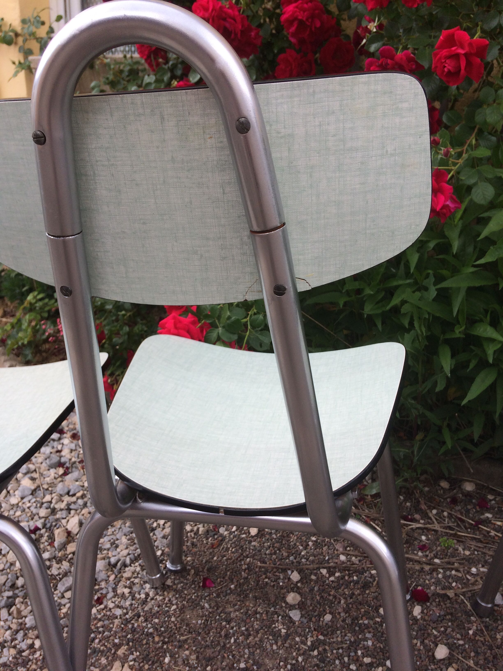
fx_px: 562
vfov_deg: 61.7
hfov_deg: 48.2
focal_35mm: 29
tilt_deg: -20.9
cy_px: 336
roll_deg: -3.0
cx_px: 252
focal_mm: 4.15
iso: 32
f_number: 2.2
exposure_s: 1/500
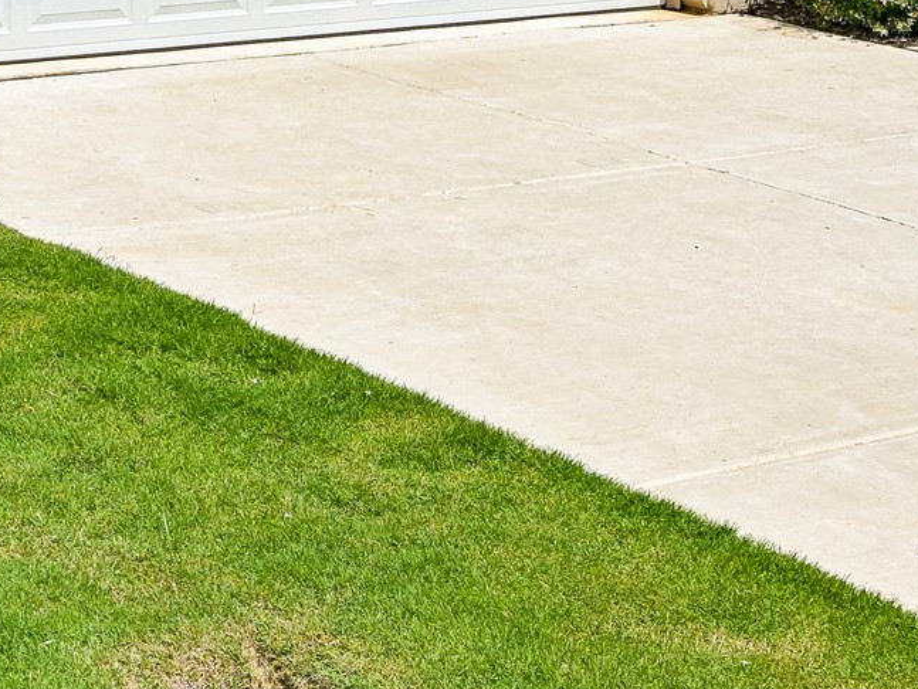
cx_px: -89
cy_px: -322
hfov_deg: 18.9
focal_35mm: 100
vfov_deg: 13.9
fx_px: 2653
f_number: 6.7
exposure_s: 1/750
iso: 100
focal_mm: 21
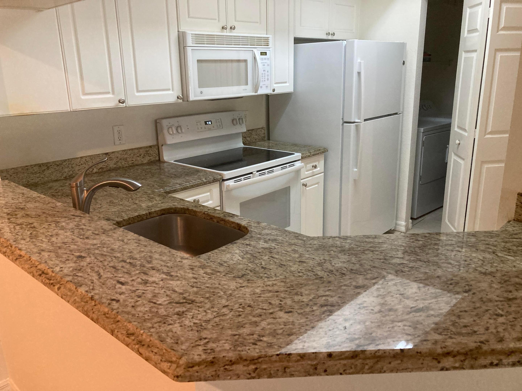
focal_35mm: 28
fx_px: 422
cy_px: 196
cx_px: 261
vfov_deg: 49.7
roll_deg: +0.5
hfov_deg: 63.4
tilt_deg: -16.5
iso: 320
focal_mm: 3.99
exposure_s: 1/60
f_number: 1.8
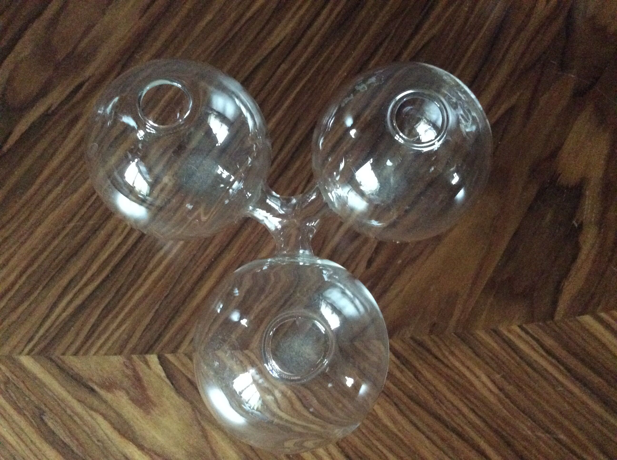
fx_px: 570
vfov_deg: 44.1
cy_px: 230
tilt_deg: -76.2
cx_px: 308
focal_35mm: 32
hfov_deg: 56.9
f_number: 2.4
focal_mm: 3.3
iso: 640
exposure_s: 1/17
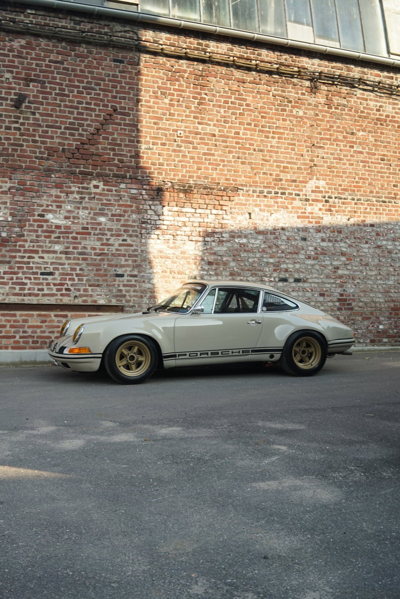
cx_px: 200
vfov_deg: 54.4
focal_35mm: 35
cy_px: 300
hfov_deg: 37.9
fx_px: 582
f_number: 8
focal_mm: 35
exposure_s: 1/30
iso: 160
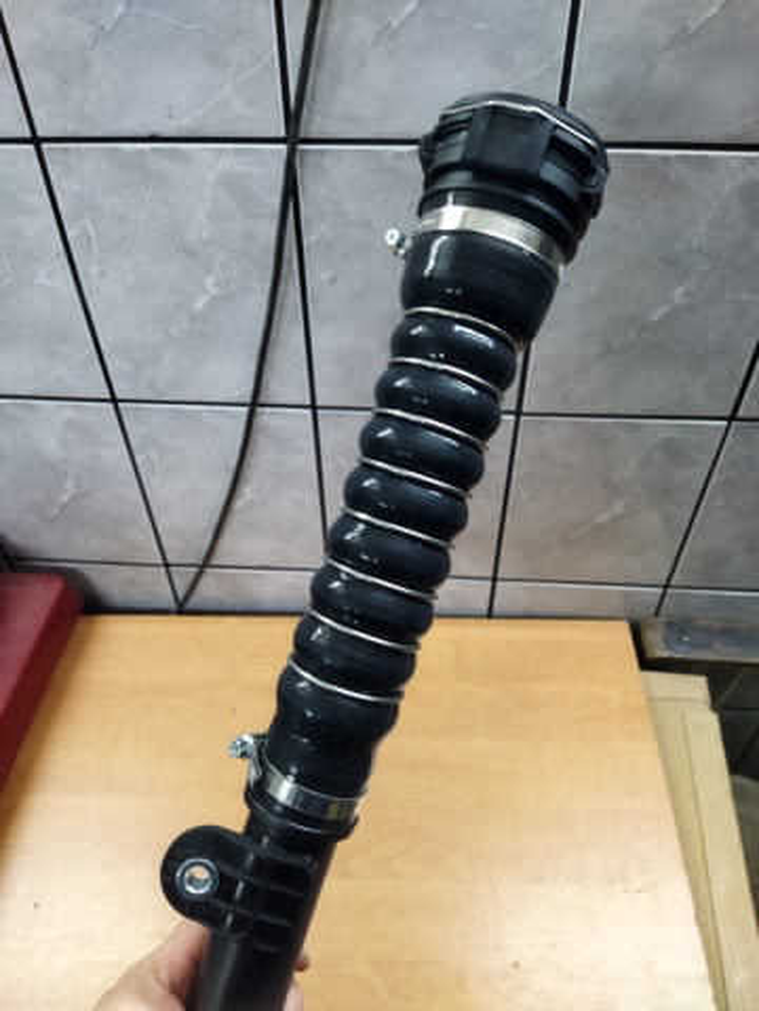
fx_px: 789
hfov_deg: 51.4
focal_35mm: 27
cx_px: 380
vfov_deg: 65.3
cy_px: 506
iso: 444
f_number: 1.79
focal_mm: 4.71
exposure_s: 1/33
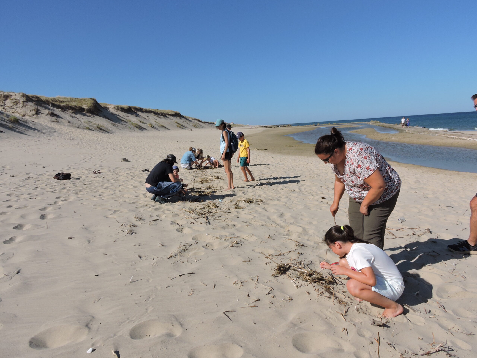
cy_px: 179
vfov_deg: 56.8
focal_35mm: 24
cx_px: 238
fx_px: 331
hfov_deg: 71.6
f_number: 4.2
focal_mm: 4.3
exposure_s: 1/1250
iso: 100
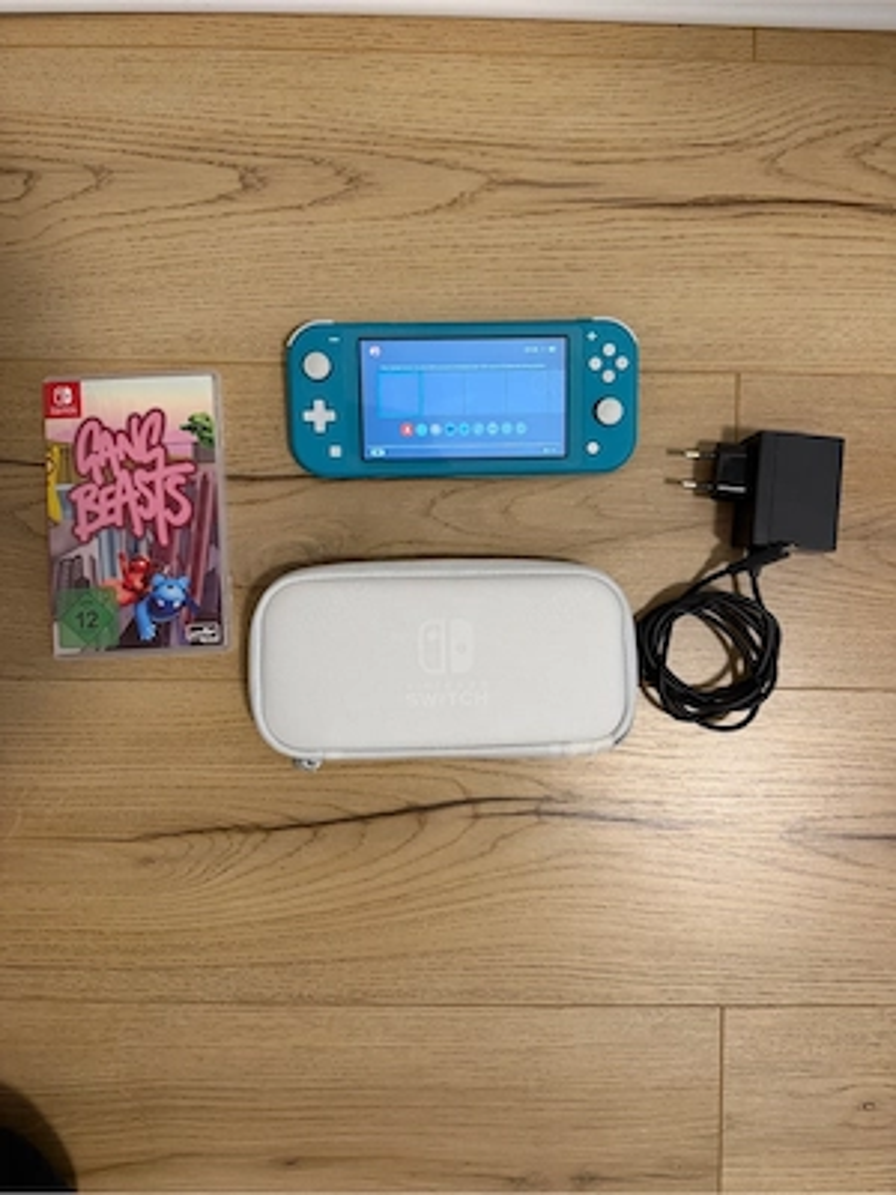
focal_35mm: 24
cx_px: 448
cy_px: 598
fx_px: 828
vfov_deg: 71.6
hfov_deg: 56.8
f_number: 1.78
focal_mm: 6.76
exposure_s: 1/50
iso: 320
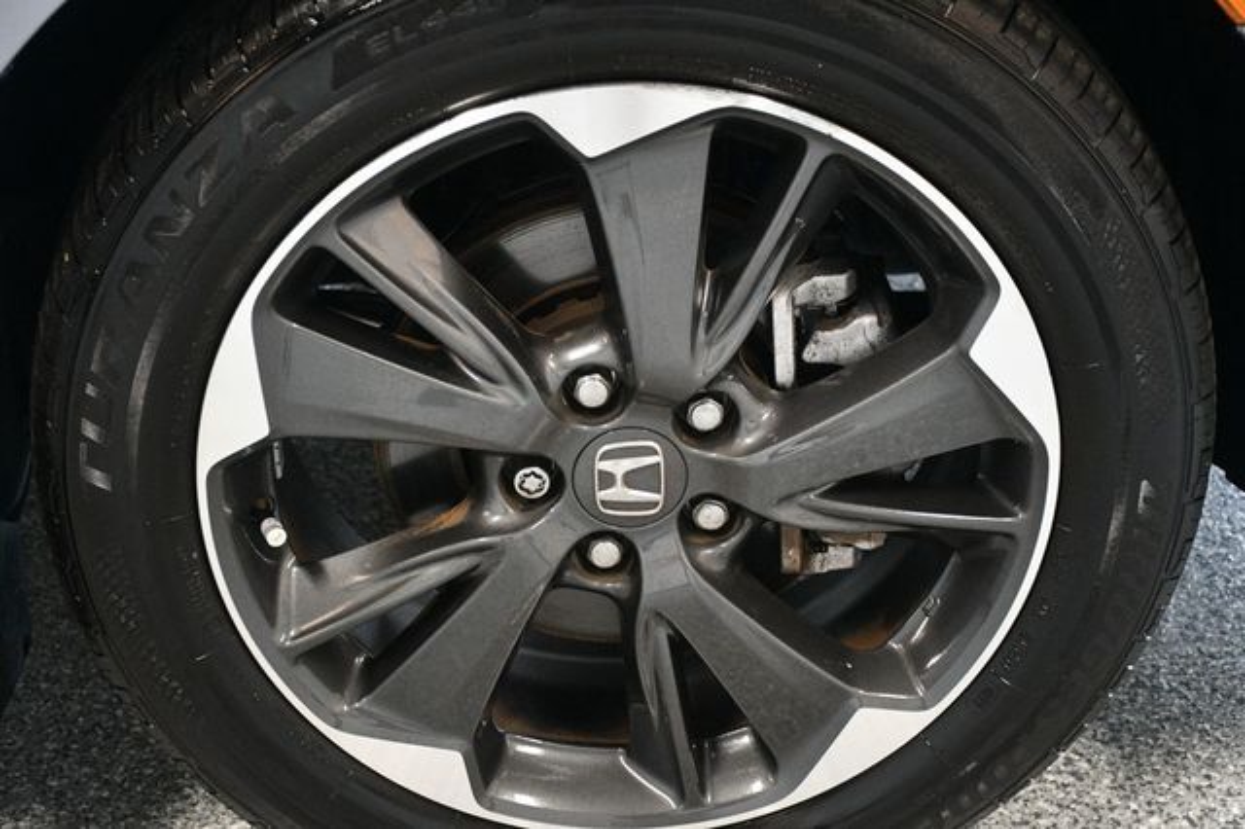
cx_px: 622
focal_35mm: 67
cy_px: 414
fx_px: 2316
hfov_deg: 30.1
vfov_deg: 20.3
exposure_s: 1/60
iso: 3600
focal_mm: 45
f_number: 4.5
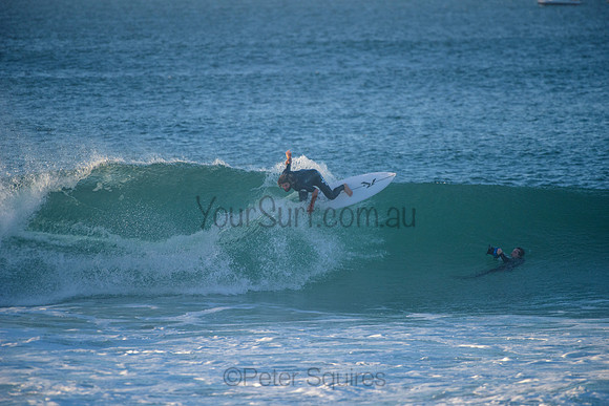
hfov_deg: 4.1
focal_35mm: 500
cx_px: 304
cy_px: 203
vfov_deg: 2.8
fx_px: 8460
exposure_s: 1/2000
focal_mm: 500
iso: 720
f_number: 5.6
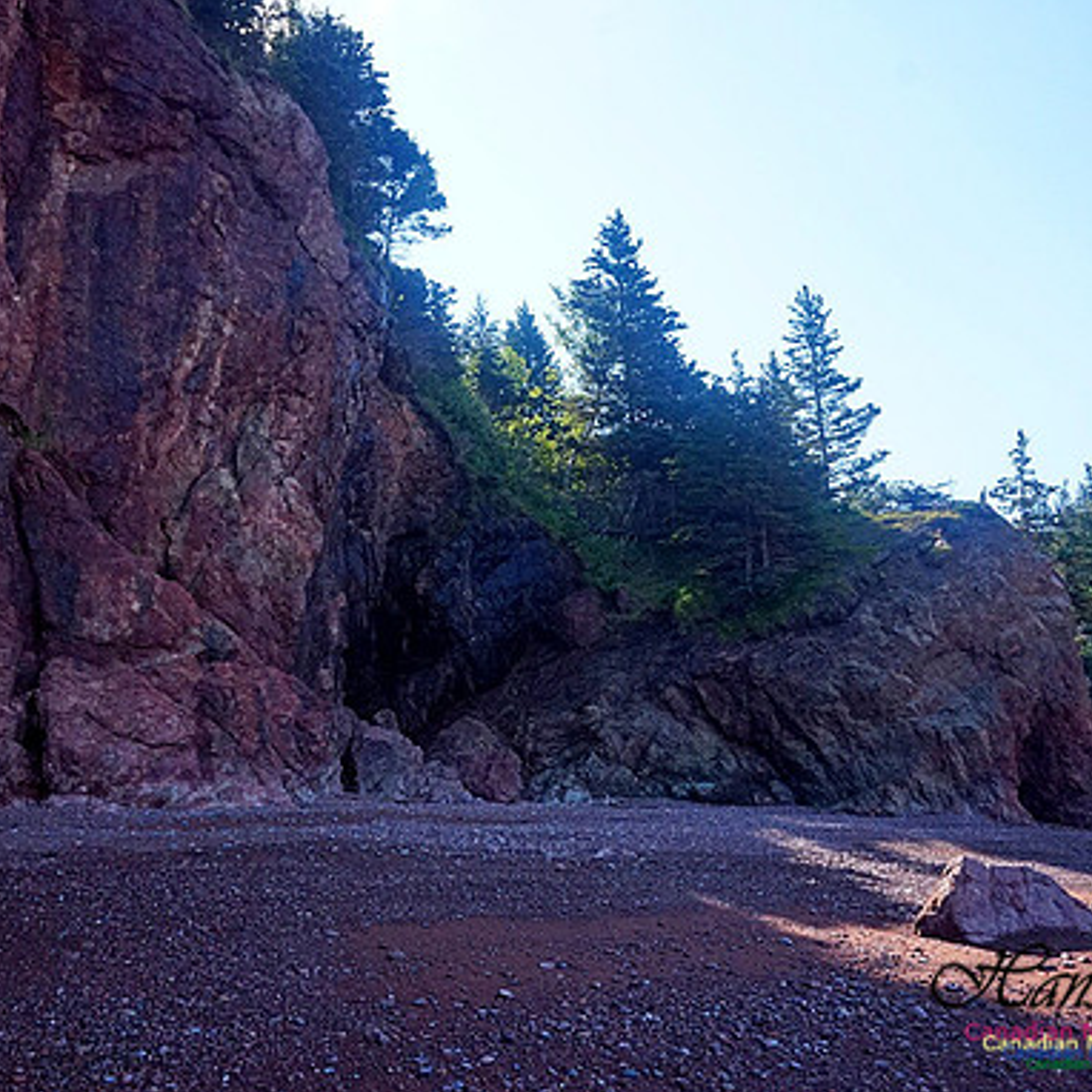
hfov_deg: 52.4
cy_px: 545
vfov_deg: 52.5
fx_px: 1106
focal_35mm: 31
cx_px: 480
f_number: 11
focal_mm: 16
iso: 1000
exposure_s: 1/640
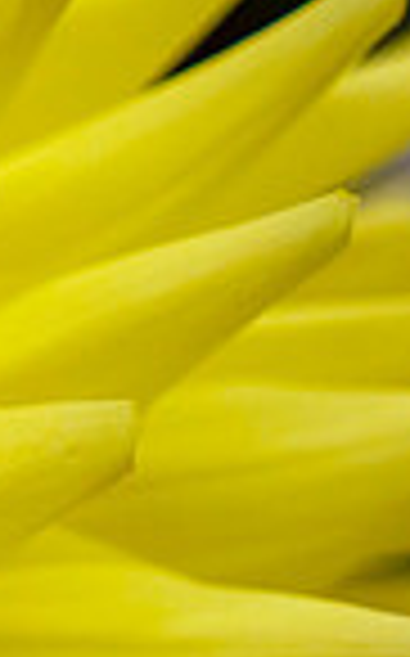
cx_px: -631
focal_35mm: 426
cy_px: 506
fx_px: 7631
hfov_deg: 3.0
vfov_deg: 4.9
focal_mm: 70
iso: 1250
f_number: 5.6
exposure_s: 1/100
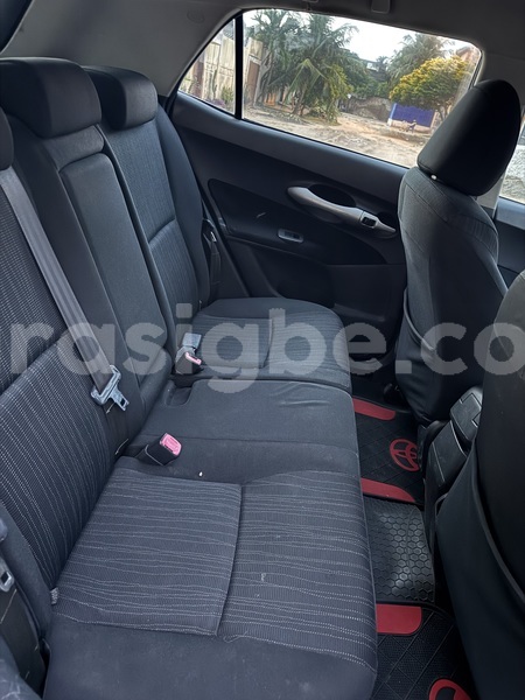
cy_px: 350
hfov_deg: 56.8
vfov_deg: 71.6
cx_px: 262
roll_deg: -11.5
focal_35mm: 24
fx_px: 485
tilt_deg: -29.6
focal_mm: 6.76
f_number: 1.78
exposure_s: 1/9
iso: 1250
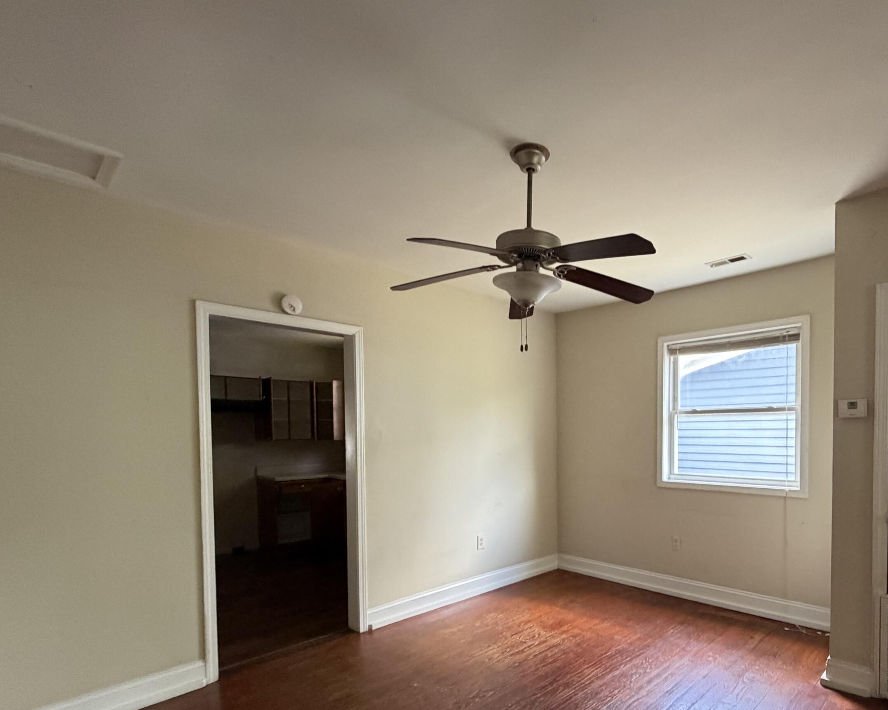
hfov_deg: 81.8
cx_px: 552
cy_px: 445
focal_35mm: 19
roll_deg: +2.3
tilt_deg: -0.4
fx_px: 499
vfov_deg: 69.7
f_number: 2.2
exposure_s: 1/60
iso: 400
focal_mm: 2.22
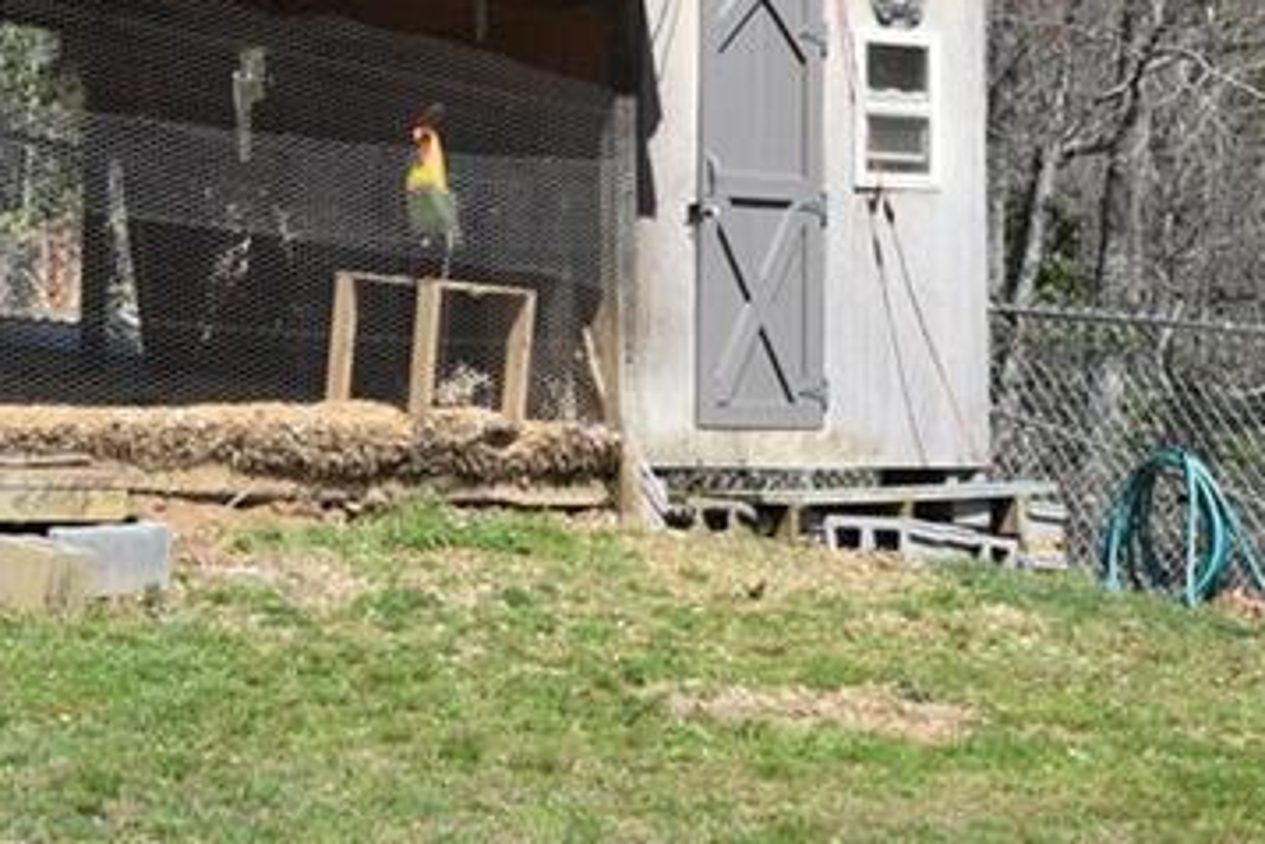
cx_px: 336
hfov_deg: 19.7
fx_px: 3621
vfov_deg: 13.0
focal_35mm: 103
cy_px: -127
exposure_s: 1/320
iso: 200
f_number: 9
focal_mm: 24
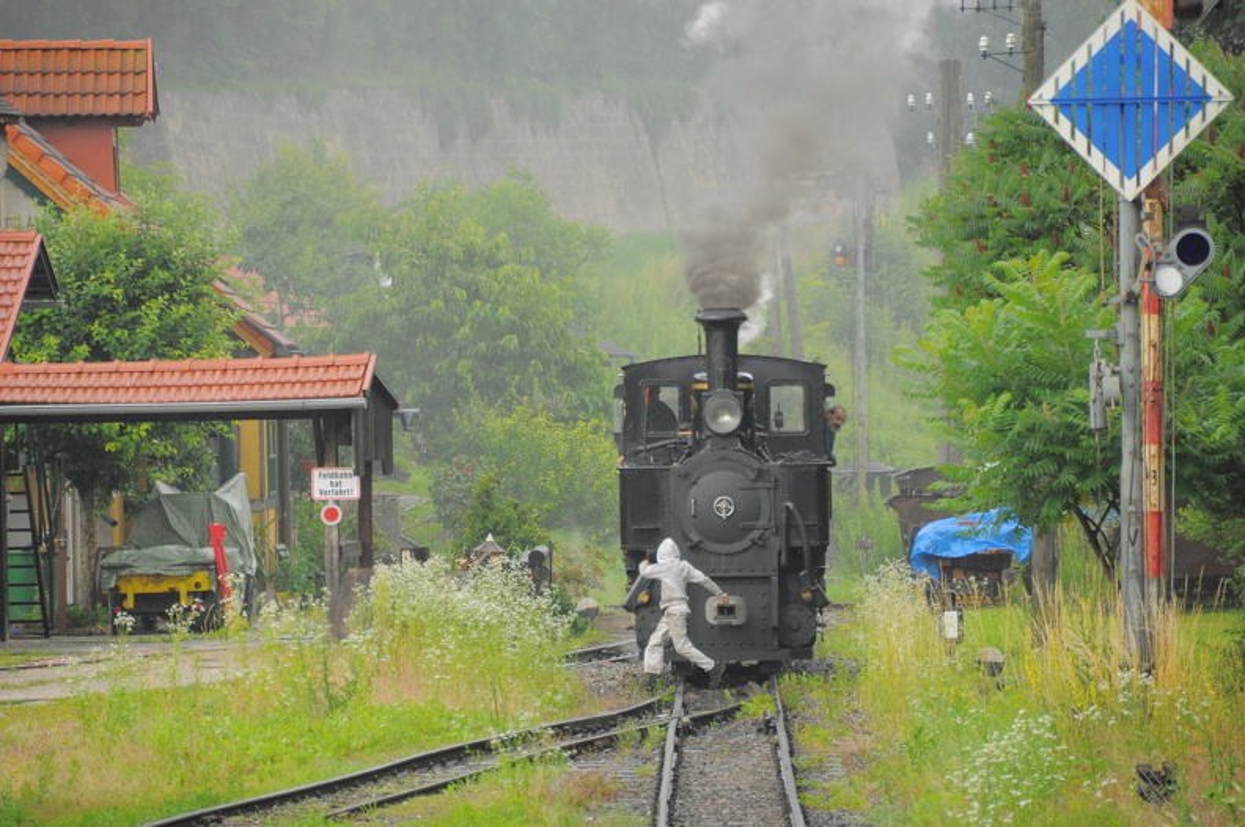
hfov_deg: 6.9
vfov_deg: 4.6
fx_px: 10362
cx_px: 622
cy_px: 414
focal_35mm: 300
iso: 1000
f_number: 5.6
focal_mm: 200
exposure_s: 1/1000
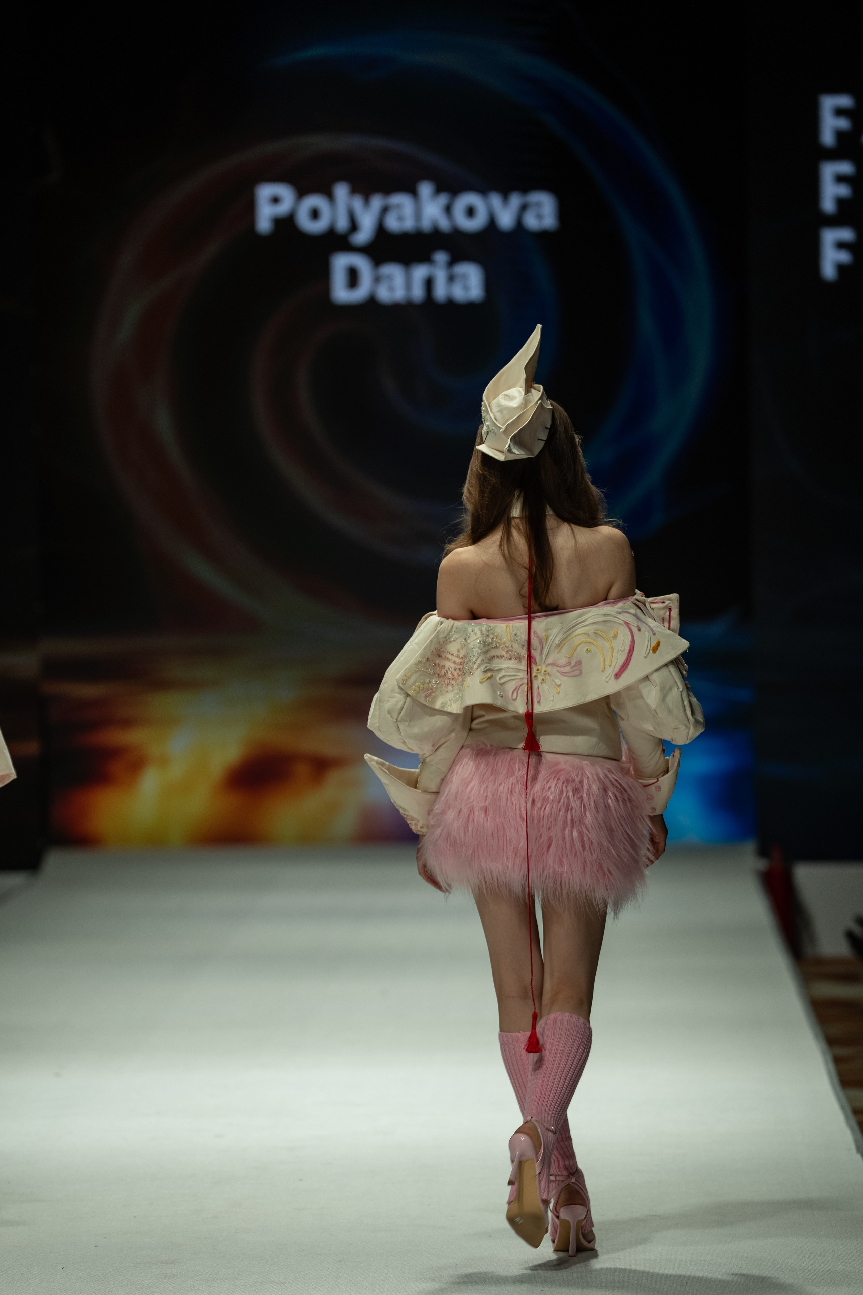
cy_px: 648
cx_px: 432
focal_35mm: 200
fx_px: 7191
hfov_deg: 6.9
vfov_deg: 10.3
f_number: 3.5
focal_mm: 200
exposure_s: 1/320
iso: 200
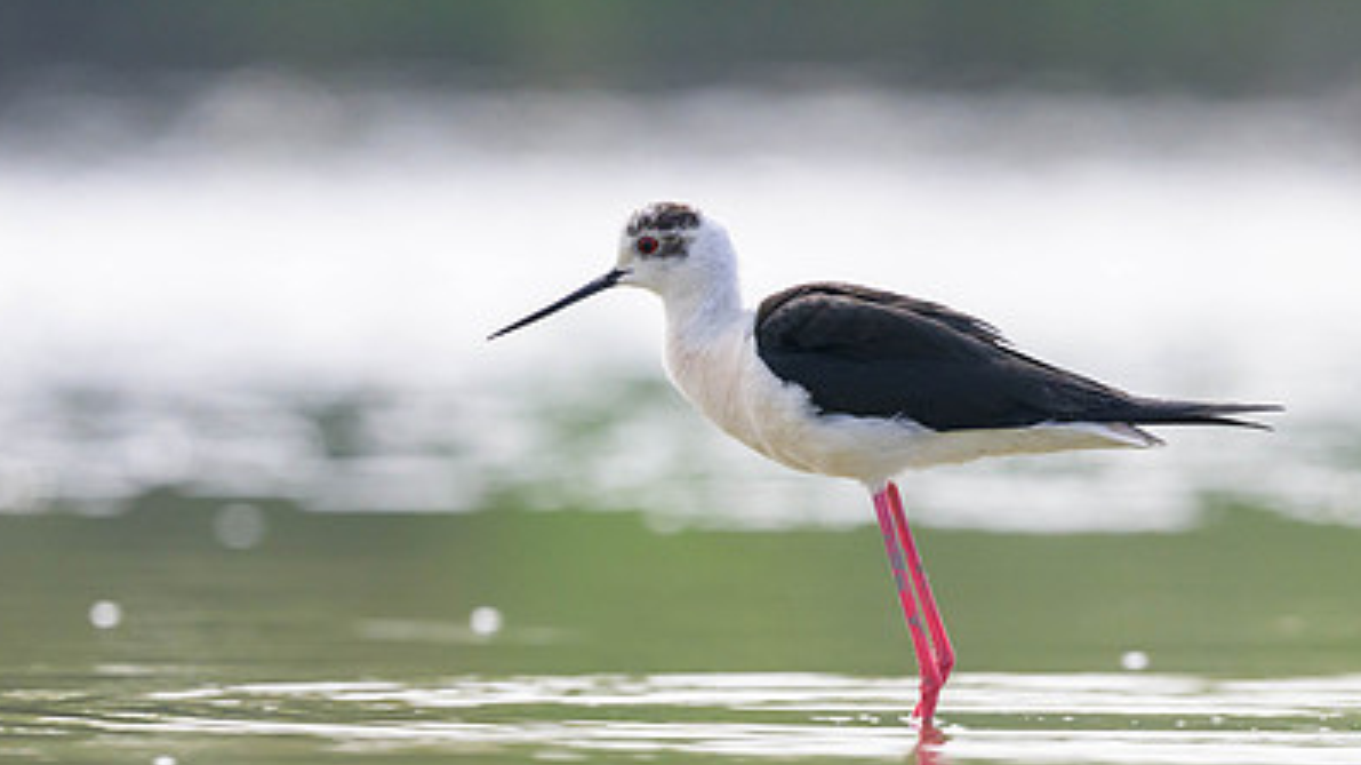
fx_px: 32974
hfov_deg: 2.4
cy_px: 335
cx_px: 349
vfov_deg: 1.3
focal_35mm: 914
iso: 720
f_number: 5
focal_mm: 400
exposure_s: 1/4000
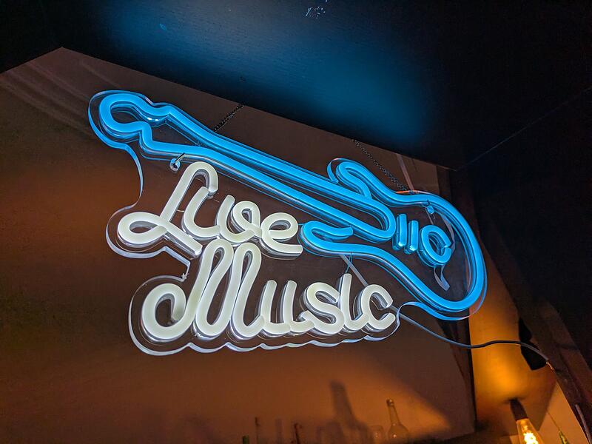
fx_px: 428
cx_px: 296
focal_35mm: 25
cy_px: 222
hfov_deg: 69.4
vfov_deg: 54.9
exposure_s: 1/309
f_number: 1.89
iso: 38
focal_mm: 5.43
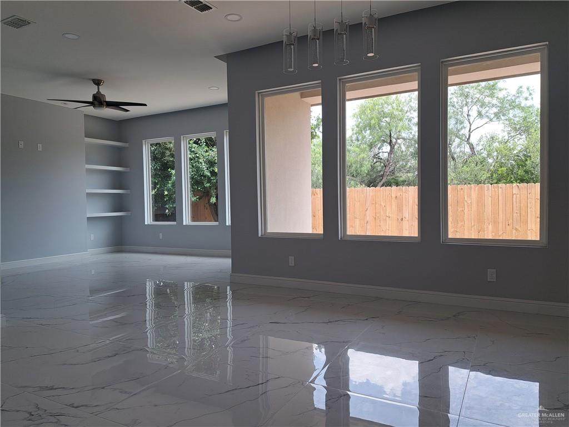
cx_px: 284
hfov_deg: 71.6
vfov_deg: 56.8
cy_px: 214
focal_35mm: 24
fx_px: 394
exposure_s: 1/122
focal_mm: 5.23
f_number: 1.8
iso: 50
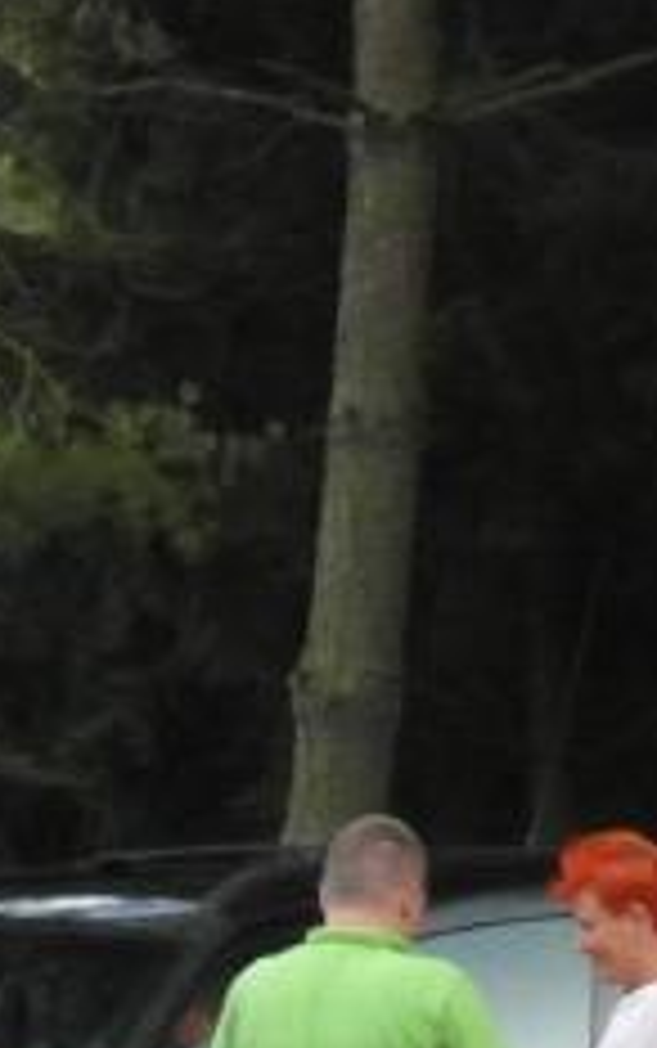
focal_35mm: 149
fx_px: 4261
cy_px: 594
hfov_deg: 8.8
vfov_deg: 14.0
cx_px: 544
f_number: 3.4
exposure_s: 1/45
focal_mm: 5.3
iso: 640
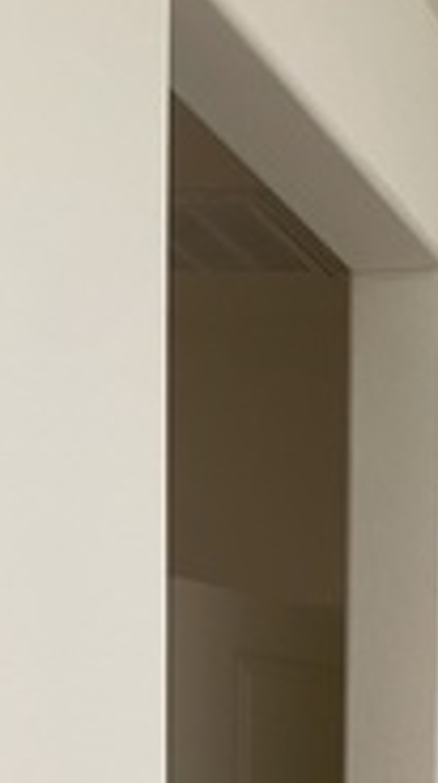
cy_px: 1004
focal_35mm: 77
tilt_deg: -5.6
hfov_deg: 14.5
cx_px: 674
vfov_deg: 24.3
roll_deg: -0.8
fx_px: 1596
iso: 100
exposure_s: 1/60
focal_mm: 4.2
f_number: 1.6
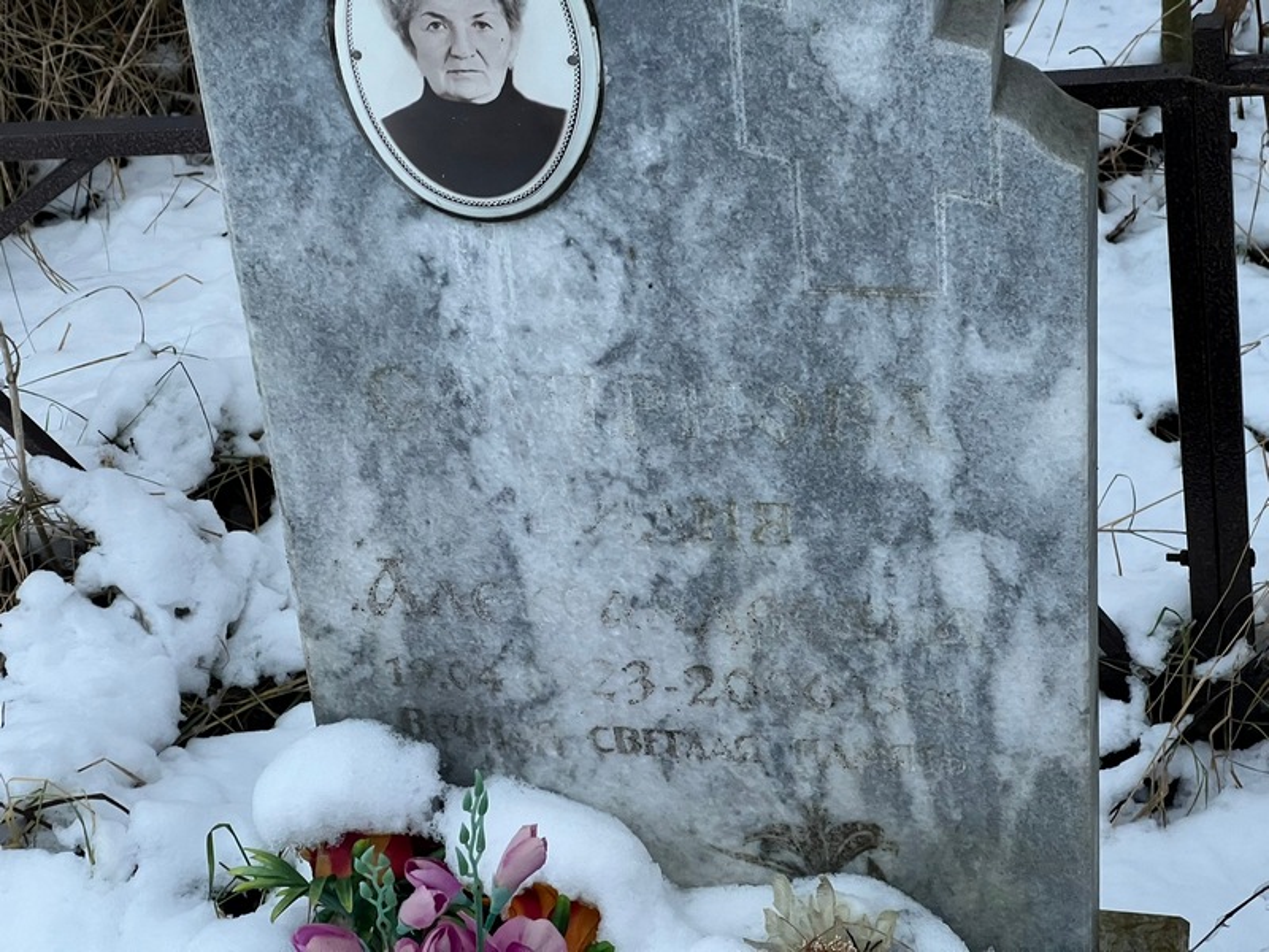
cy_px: 476
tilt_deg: -32.7
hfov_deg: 25.3
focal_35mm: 77
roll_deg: +6.5
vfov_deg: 19.1
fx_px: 2823
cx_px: 634
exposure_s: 1/60
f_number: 2.8
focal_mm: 9
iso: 250
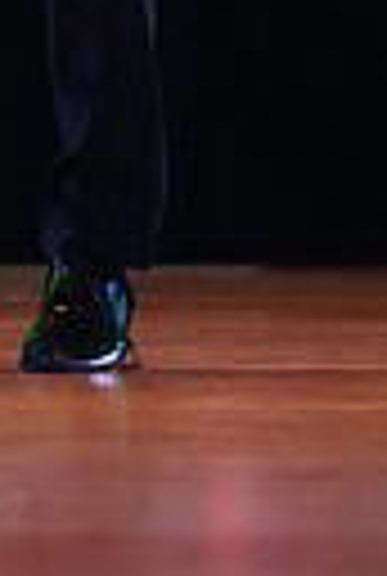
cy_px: -482
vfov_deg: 3.2
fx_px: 10216
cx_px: -371
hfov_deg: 2.2
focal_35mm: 637
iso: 6400
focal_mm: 141
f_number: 2.8
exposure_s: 1/400
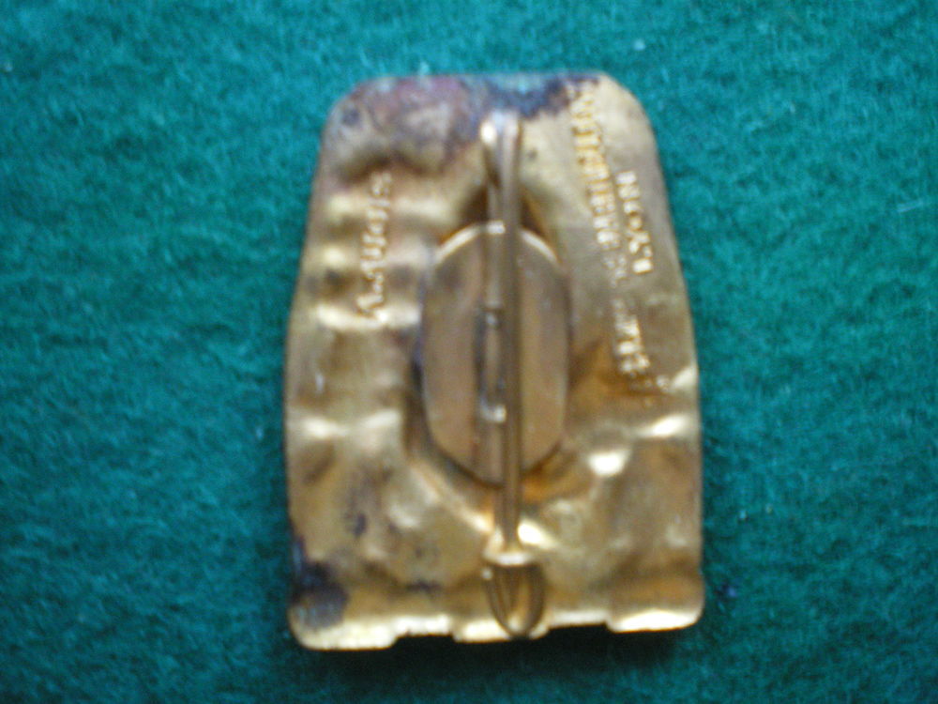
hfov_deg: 49.0
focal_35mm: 38
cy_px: 352
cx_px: 469
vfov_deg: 37.7
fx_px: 1030
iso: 400
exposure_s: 1/8
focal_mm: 6.3
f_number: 3.1
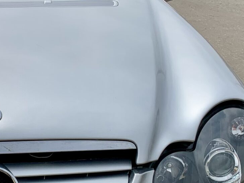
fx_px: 642
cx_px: -10
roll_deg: +0.4
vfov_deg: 16.2
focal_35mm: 91
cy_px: 112
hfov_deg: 20.7
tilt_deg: -14.2
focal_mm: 4.25
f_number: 1.8
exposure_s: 1/5714
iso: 25
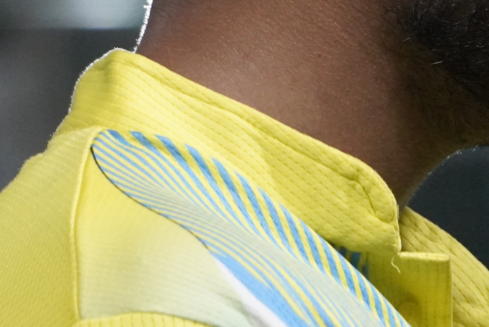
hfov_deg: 3.1
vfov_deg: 2.1
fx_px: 9072
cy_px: -90
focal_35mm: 668
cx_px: 298
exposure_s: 1/200
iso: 6400
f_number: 5.6
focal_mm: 141
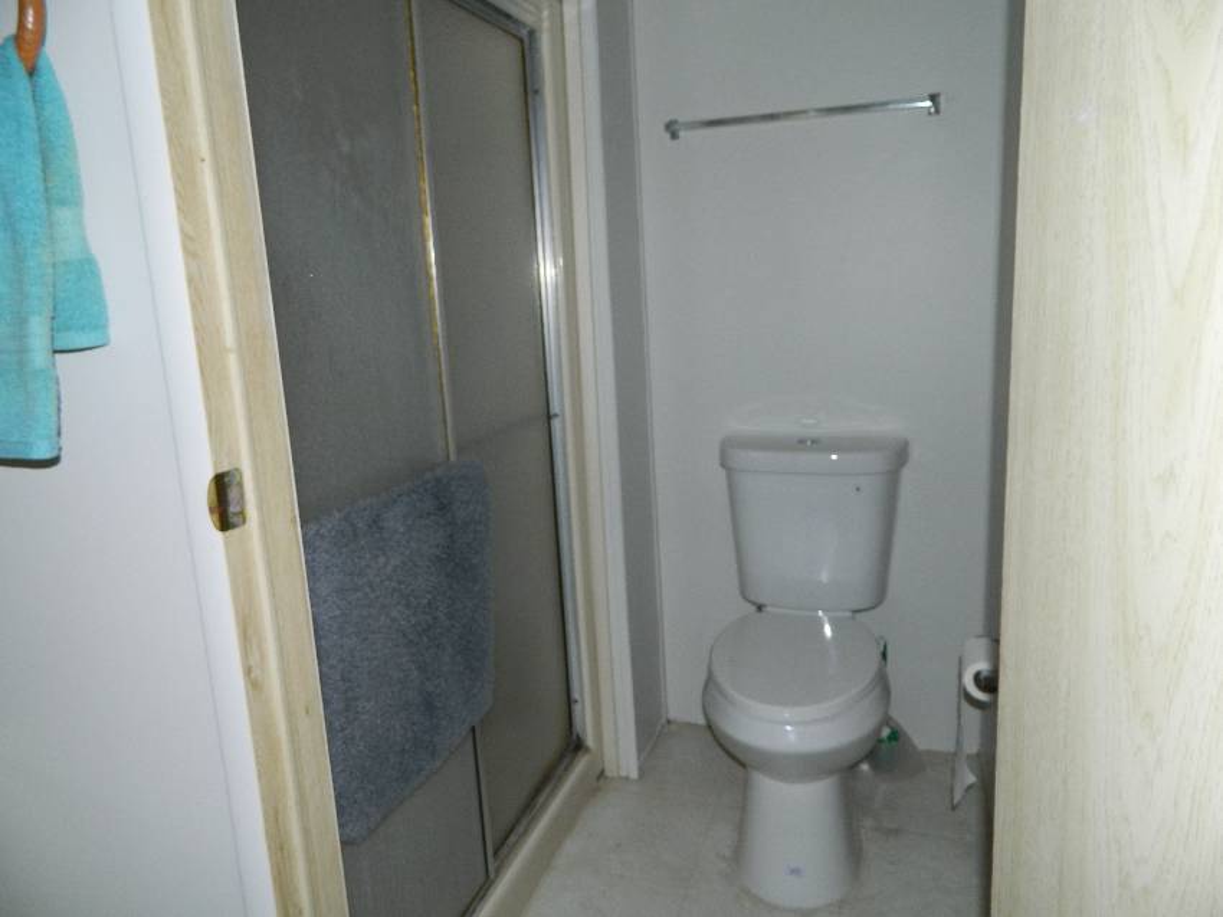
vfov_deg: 54.9
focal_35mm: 25
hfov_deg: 69.4
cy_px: 458
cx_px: 612
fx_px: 883
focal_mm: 4.5
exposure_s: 1/30
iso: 200
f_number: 3.1
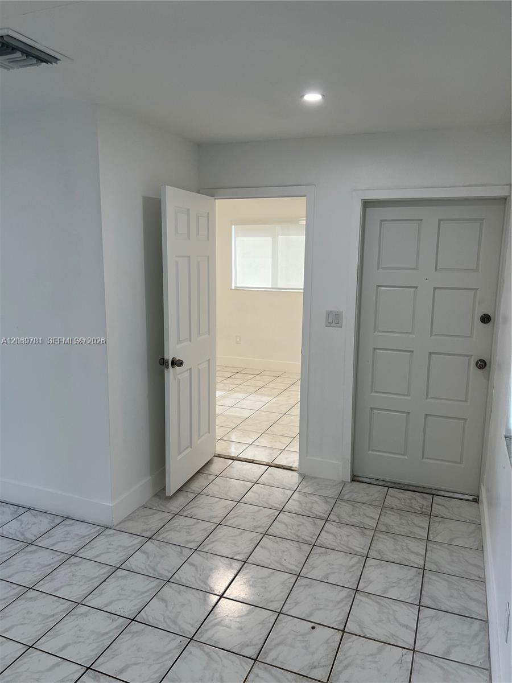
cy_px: 342
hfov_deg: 53.1
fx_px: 513
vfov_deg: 67.3
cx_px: 256
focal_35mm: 26
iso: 50
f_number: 1.5
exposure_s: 1/161
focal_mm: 5.7
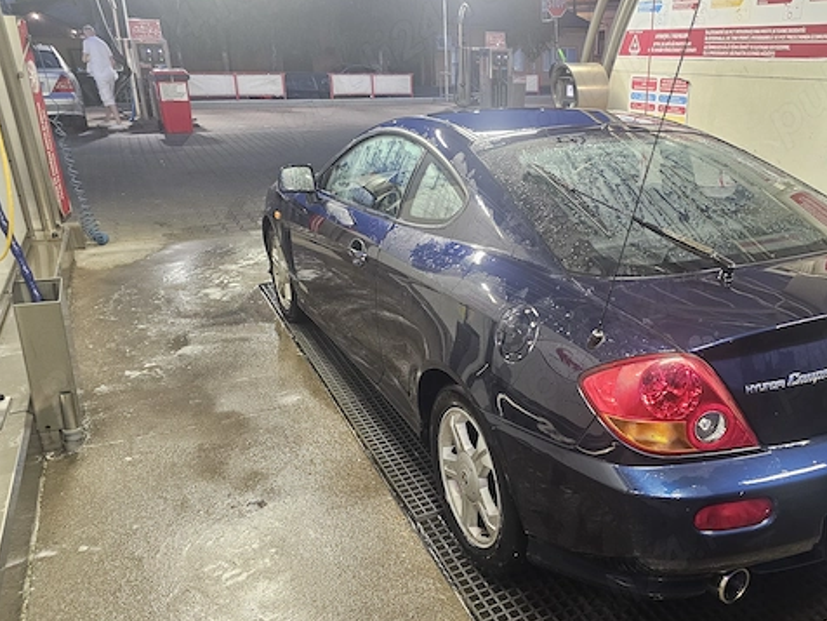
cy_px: 337
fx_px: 693
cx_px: 514
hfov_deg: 60.9
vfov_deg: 48.2
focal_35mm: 29
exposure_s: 1/33.3
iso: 640
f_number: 1.7
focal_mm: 6.3
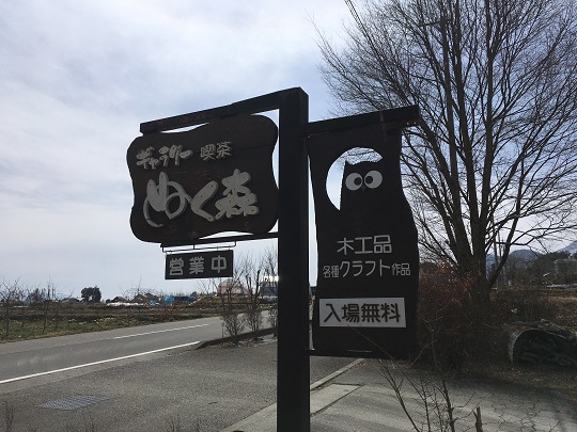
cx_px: 288
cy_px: 216
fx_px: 483
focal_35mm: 29
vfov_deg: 48.2
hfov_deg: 61.7
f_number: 2.2
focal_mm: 4.15
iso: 25
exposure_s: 1/7692
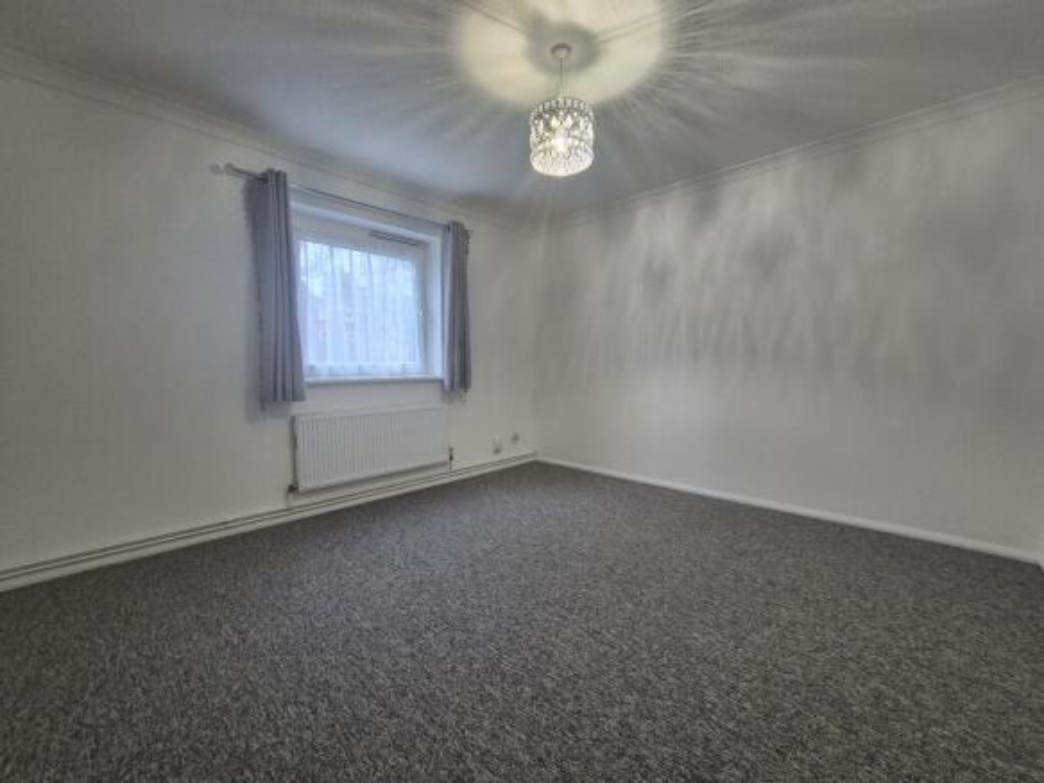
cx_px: 522
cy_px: 392
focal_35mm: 13
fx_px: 392
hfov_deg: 106.2
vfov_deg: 89.9
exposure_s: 1/50
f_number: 2.2
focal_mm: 2.2
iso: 200
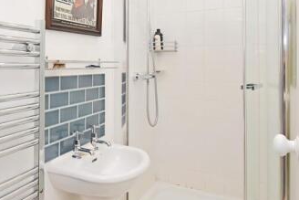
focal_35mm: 30
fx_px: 249
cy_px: 60
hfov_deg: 59.9
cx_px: 92
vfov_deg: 42.8
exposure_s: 1/125
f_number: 4.5
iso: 1250
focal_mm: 10
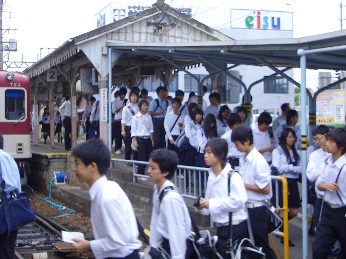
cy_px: 139
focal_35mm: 70
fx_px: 699
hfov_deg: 27.8
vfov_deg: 21.0
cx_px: 157
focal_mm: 10.2
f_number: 3.5
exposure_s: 1/100
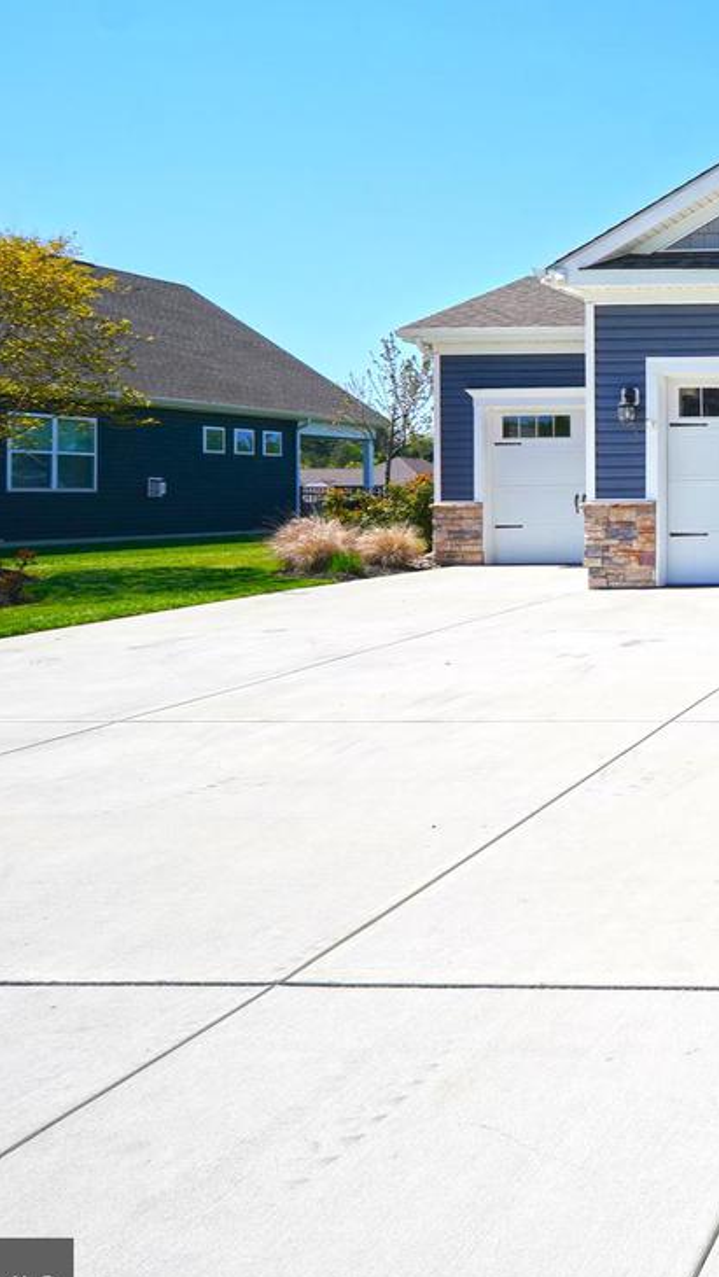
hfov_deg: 27.3
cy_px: 488
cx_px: 1060
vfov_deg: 61.9
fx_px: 1050
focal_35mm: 31
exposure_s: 1/250
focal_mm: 10
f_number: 8
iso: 100
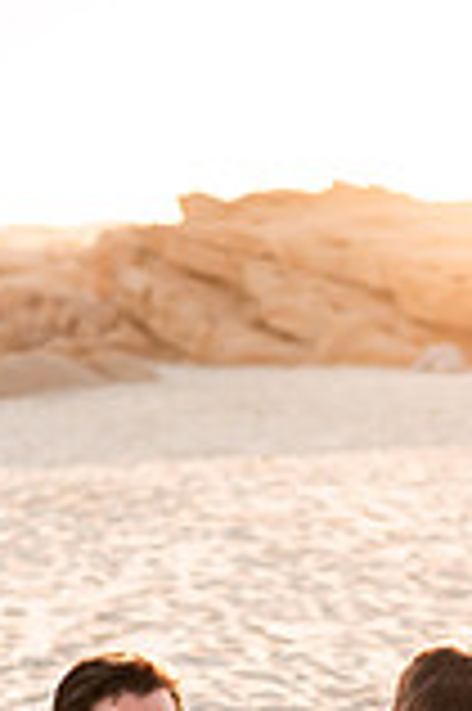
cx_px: 216
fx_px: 1971
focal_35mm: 100
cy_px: 810
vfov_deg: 19.4
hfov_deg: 13.7
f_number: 1.8
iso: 100
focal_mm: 35
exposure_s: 1/2500
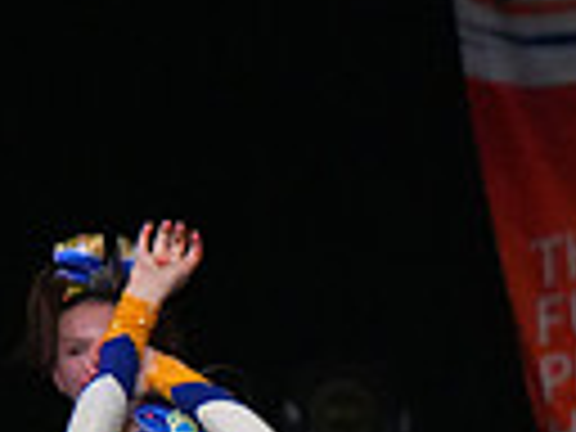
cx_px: 1296
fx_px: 14493
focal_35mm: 871
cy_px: 655
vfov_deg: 1.7
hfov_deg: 2.3
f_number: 5.6
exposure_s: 1/1250
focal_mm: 200
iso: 16000
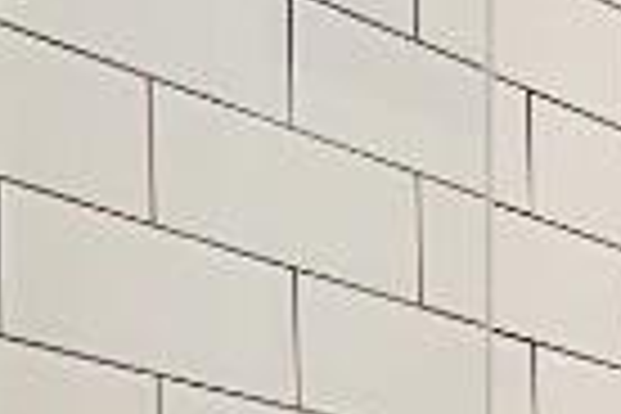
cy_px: 1096
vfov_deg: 10.2
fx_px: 1915
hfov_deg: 14.3
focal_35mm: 111
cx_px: 1359
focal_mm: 10
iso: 640
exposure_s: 1/160
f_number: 4
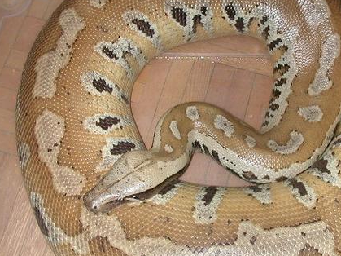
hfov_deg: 35.6
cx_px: 240
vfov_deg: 27.5
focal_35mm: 53
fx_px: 522
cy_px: 135
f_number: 4.5
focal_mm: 5.6
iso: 100
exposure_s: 1/59.9
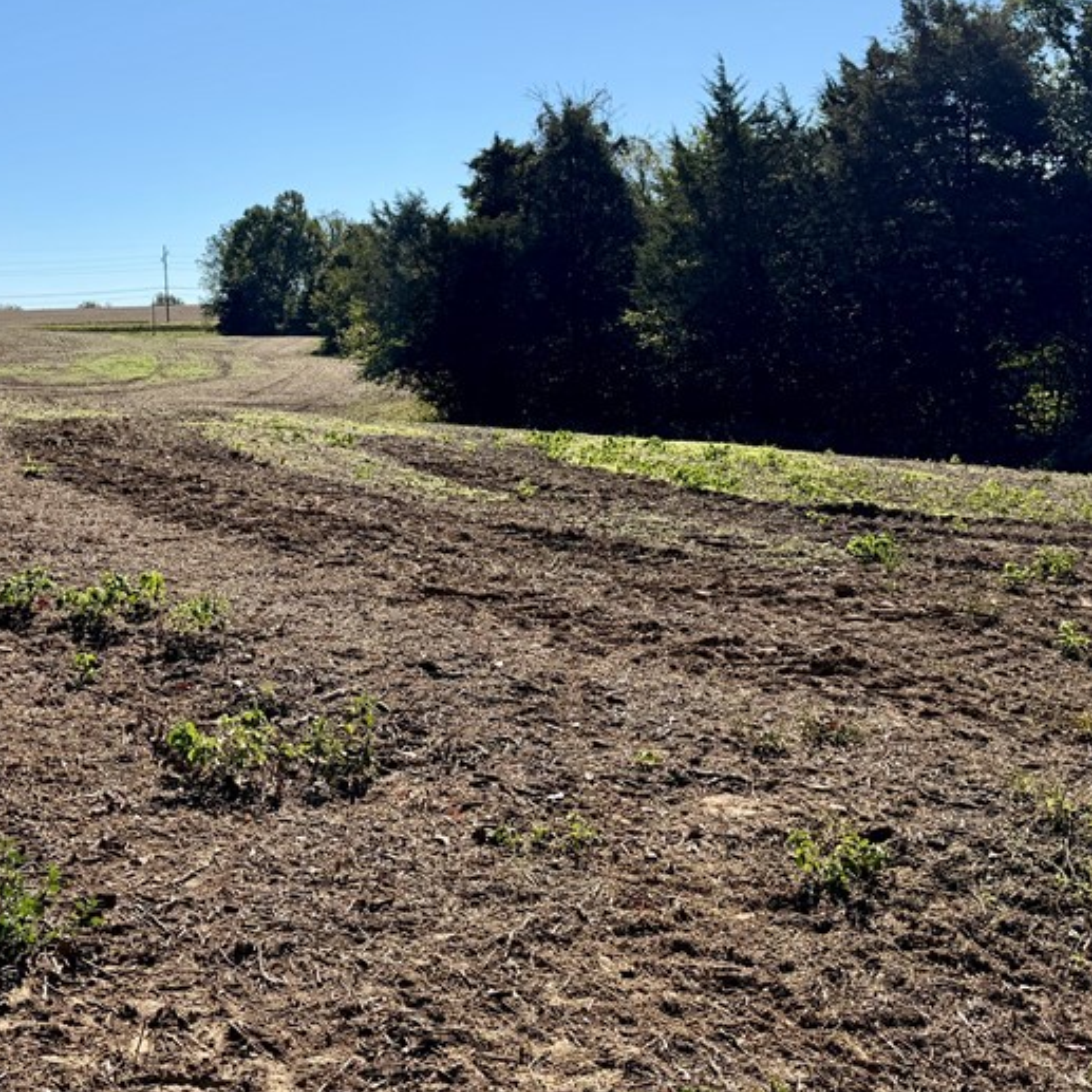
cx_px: 380
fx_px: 1499
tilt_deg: -1.6
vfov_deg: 39.7
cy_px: 384
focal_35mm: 42
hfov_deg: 39.6
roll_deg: +2.8
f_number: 1.78
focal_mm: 6.76
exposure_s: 1/6711
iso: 80
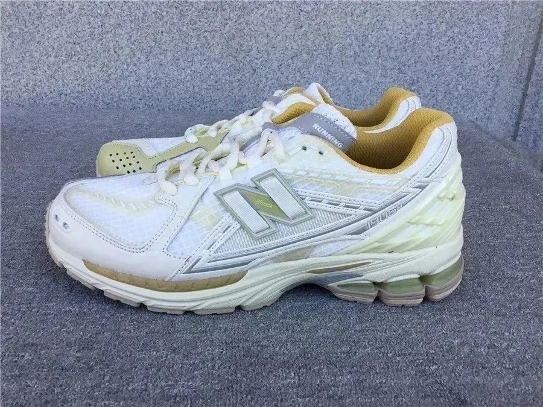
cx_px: 272
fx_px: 486
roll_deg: -2.2
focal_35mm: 31
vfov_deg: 45.4
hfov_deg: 58.4
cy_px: 204
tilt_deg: -24.2
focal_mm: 3.3
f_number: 2.4
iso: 25
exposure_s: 1/364
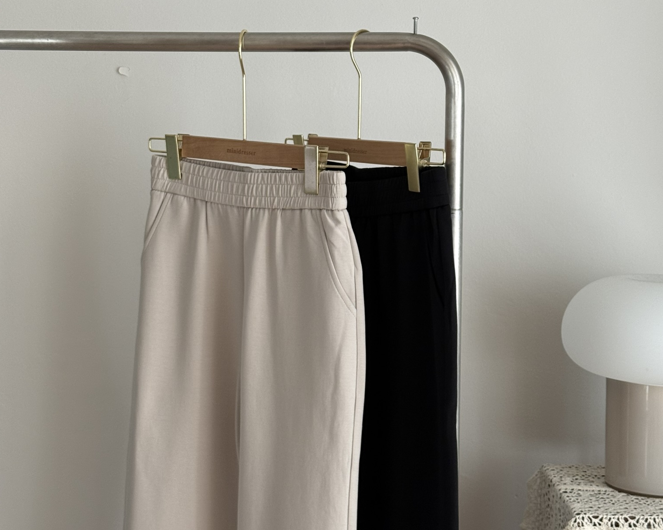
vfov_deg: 24.2
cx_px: 333
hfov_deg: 30.0
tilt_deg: -3.4
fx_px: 1236
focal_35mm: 63
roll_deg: -1.3
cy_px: 225
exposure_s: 1/64
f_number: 1.78
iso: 100
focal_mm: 6.76
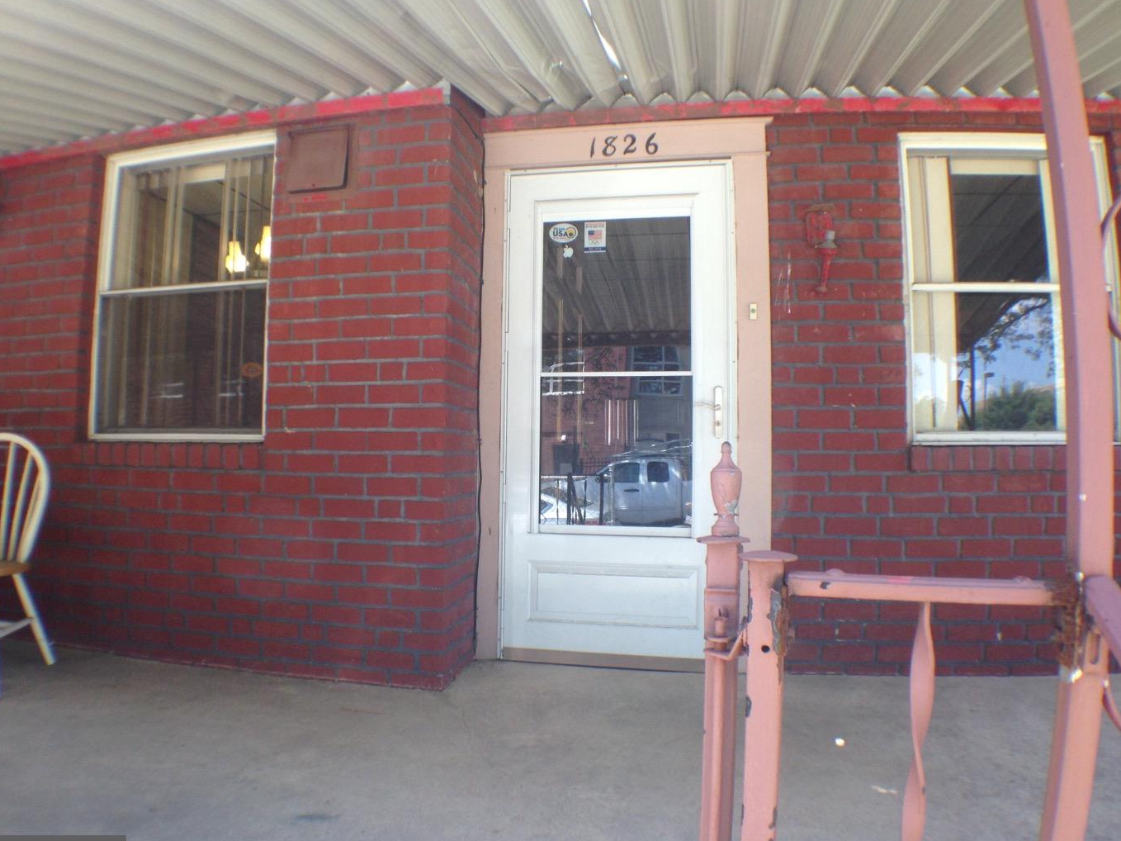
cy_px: 436
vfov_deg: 40.7
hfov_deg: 52.6
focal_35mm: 35
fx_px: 1133
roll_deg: -2.2
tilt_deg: +2.2
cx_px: 576
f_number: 2.4
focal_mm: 4.12
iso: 50
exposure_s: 1/120
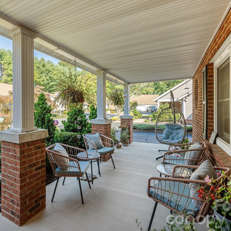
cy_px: 116
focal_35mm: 18
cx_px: 94
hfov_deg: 79.9
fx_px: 136
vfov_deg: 80.7
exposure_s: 1/160
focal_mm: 14
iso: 400
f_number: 7.1
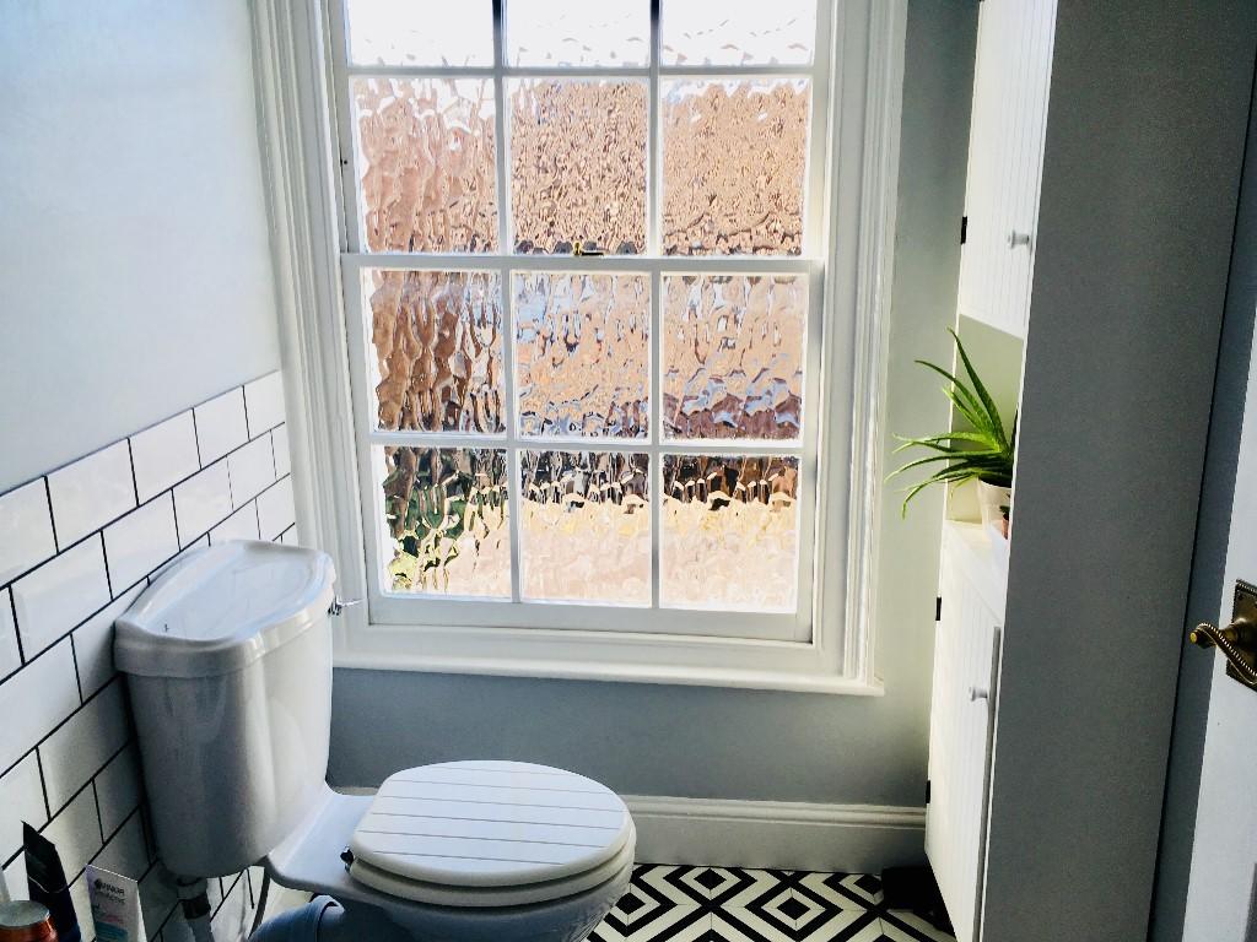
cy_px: 471
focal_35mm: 29
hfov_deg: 61.7
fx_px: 1053
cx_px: 628
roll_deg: +0.9
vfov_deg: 48.2
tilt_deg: -15.0
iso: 25
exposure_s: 1/115
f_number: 2.2
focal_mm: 4.15
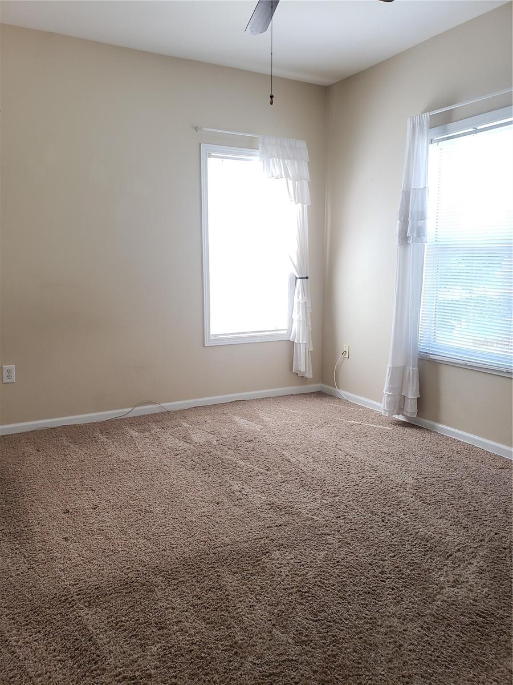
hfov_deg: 53.1
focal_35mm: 26
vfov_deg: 67.3
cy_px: 342
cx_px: 256
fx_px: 514
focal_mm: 4.3
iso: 125
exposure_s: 1/60
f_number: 2.4
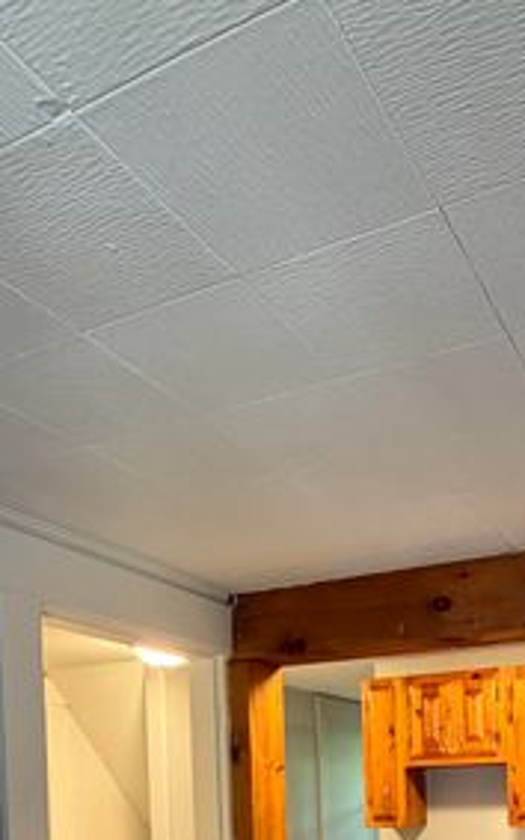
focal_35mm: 35
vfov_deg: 47.1
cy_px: 821
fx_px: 801
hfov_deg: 35.3
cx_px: 409
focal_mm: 2.22
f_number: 2.2
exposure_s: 1/60
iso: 400
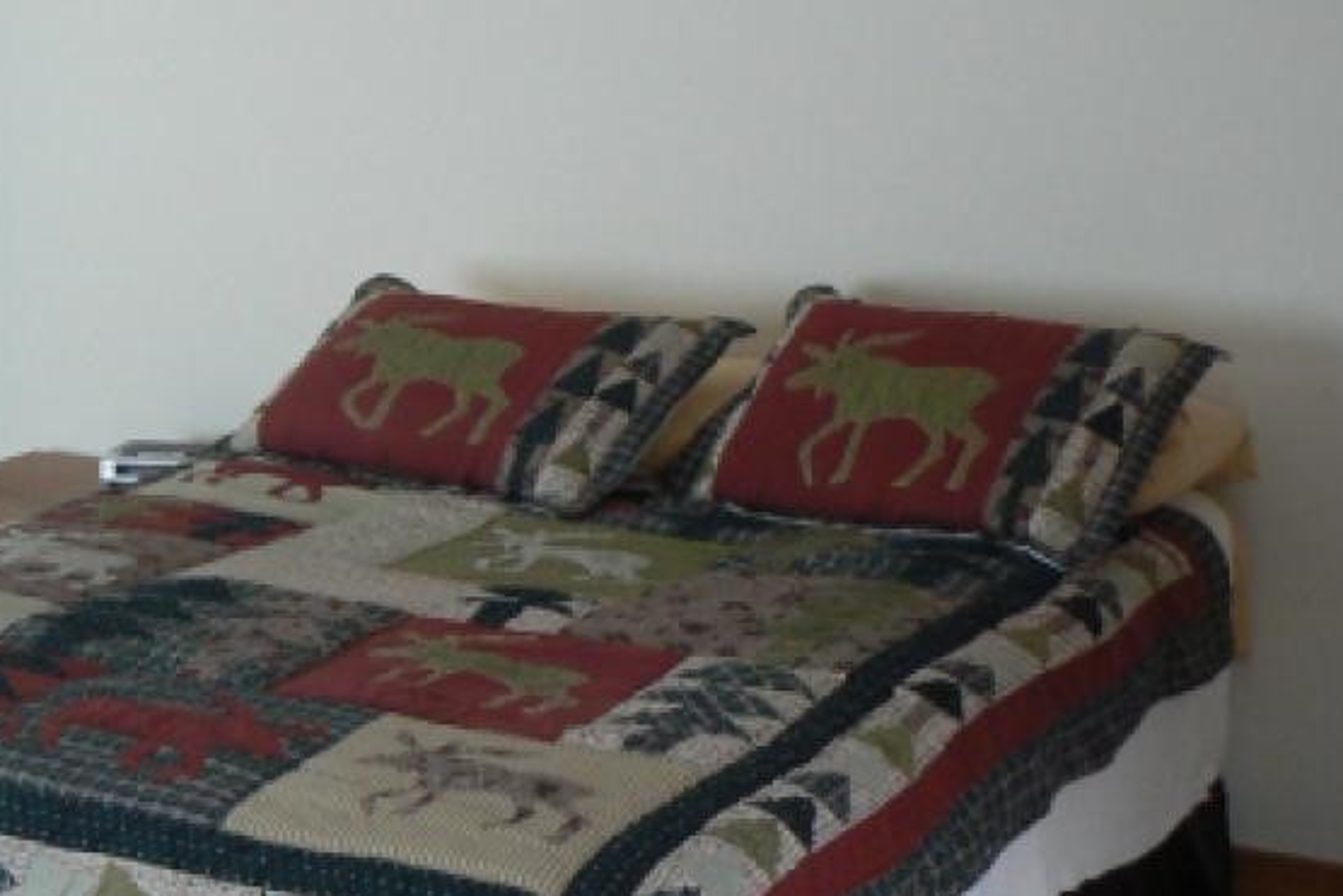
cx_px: 138
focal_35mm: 69
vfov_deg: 19.6
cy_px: 214
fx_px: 2575
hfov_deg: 28.1
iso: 160
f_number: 2.8
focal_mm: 6
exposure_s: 1/30
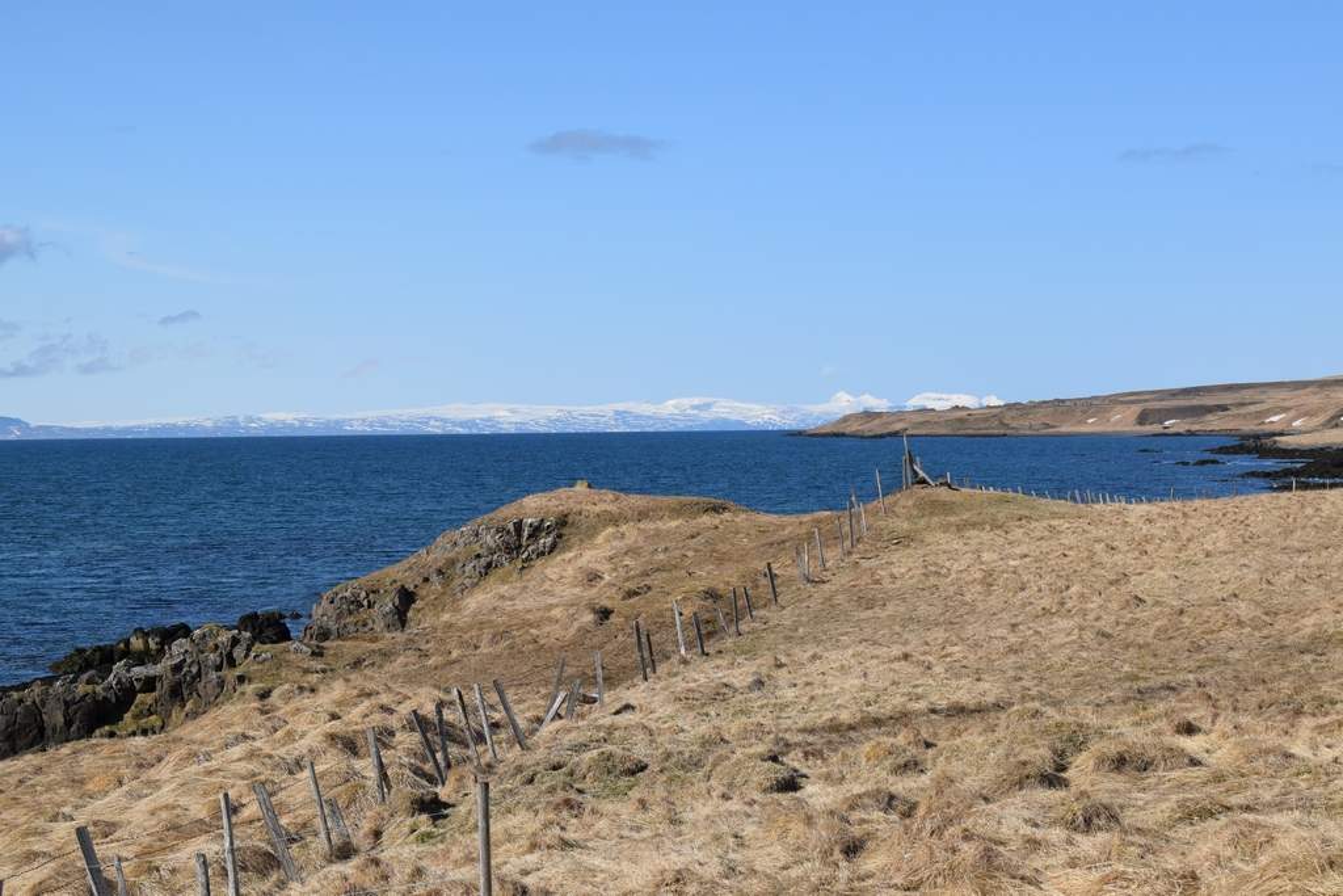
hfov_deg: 24.6
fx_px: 3078
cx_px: 672
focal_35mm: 82
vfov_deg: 16.6
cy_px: 448
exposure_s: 1/500
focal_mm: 55
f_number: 11
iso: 200
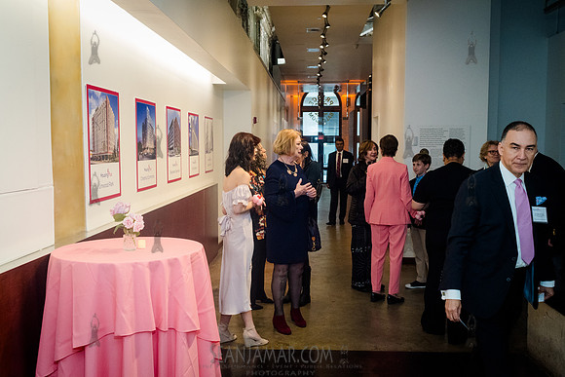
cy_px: 188
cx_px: 282
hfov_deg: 54.2
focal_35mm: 35
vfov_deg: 37.7
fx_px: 552
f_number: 5.6
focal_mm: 35
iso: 5000
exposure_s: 1/125
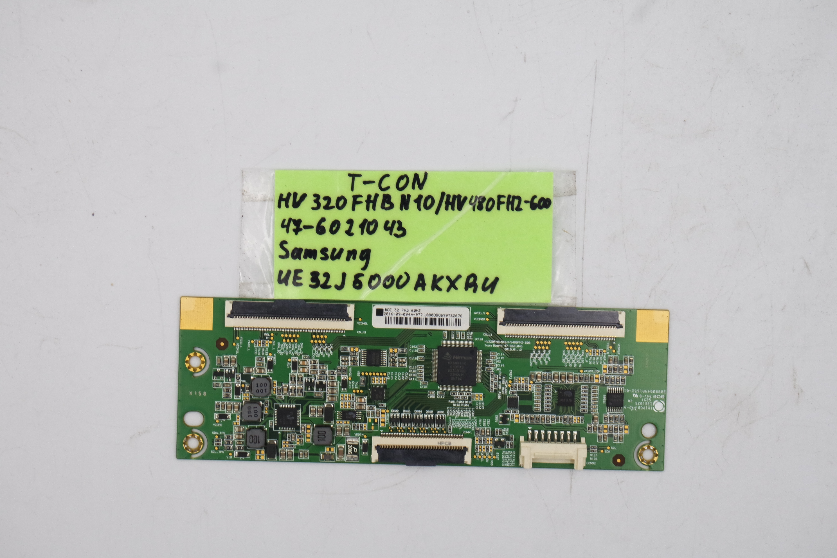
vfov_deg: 18.9
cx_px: 418
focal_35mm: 72
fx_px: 1674
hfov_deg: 28.1
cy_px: 279
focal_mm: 27
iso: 200
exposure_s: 1/160
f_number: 5.6
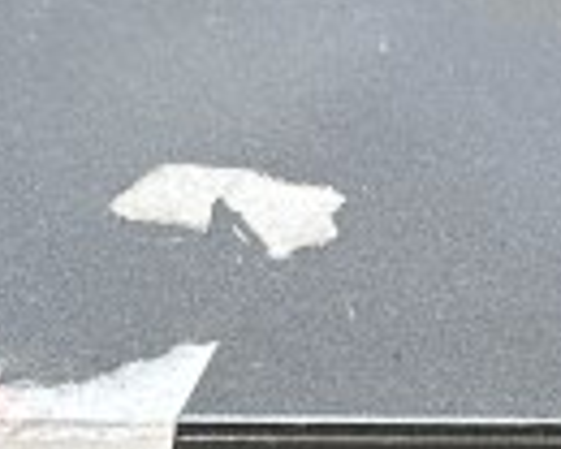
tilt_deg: -42.4
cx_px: 557
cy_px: 803
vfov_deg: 8.1
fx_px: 3055
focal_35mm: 184
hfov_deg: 10.4
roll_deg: +0.6
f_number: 1.78
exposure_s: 1/750
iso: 80
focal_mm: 6.86
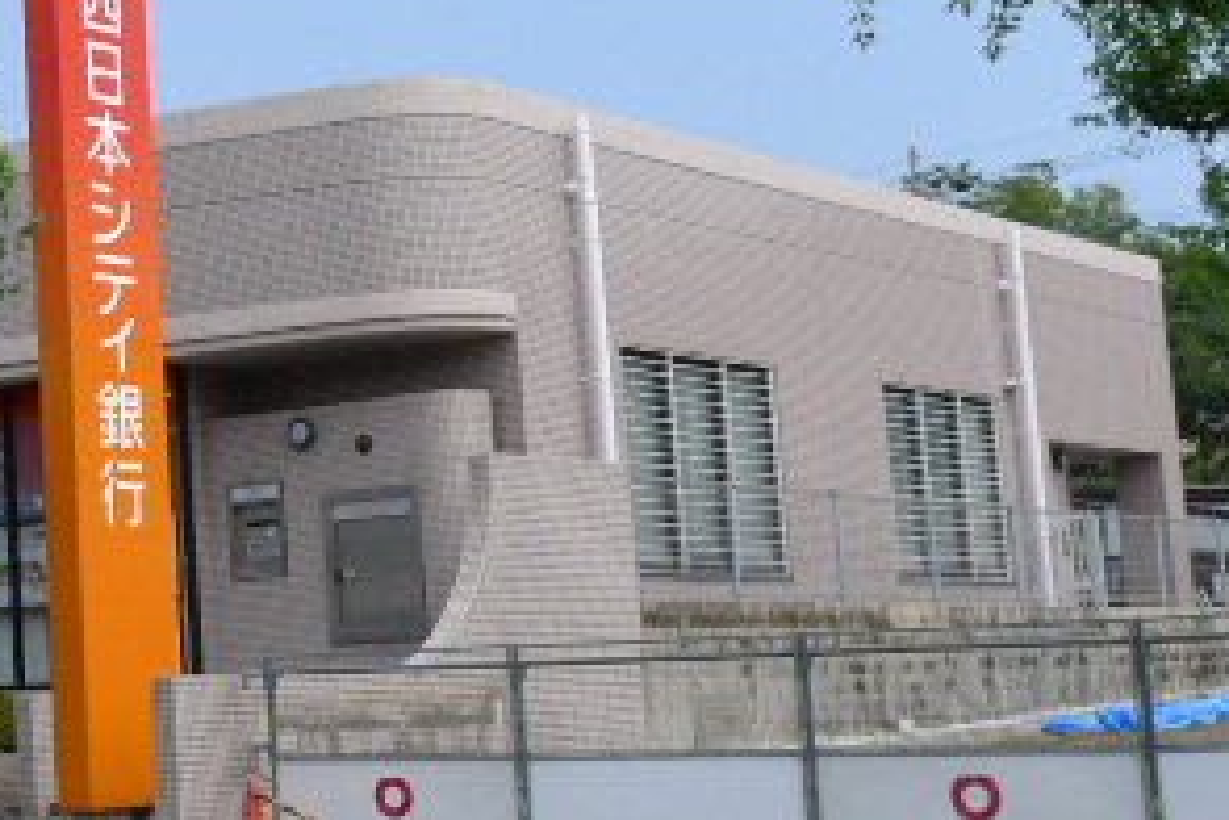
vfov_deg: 17.9
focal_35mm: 76
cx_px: -96
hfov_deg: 24.9
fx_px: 2594
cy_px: 305
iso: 80
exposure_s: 1/640
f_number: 4
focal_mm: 7.5
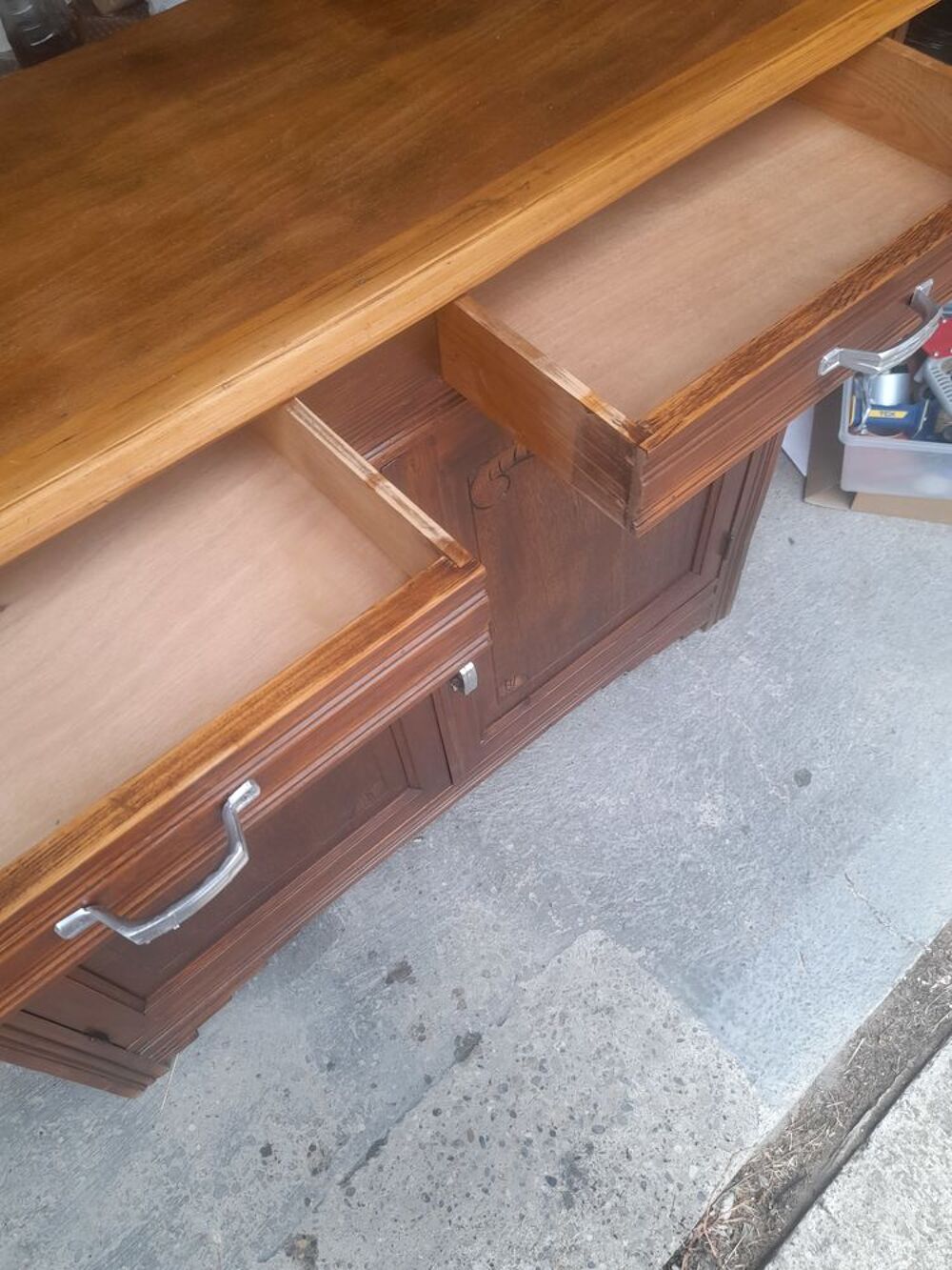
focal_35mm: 25
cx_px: 476
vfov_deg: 69.4
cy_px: 635
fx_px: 917
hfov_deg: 54.9
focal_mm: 4.6
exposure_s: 1/50
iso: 40
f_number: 2
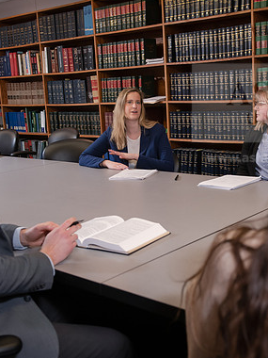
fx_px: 485
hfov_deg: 30.8
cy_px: 178
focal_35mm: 47
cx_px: 164
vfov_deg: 40.4
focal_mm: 32
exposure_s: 1/160
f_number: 4
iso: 800
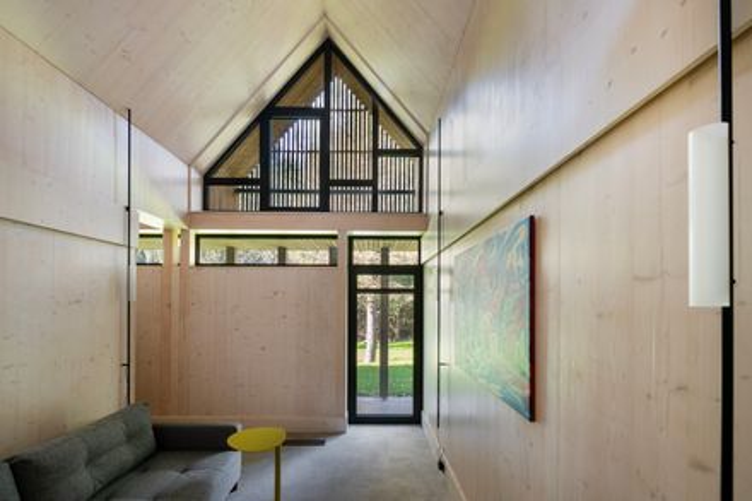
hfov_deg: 104.3
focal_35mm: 14
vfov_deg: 81.2
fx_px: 292
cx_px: 376
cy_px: 250
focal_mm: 14
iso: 50
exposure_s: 1/2.5
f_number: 8
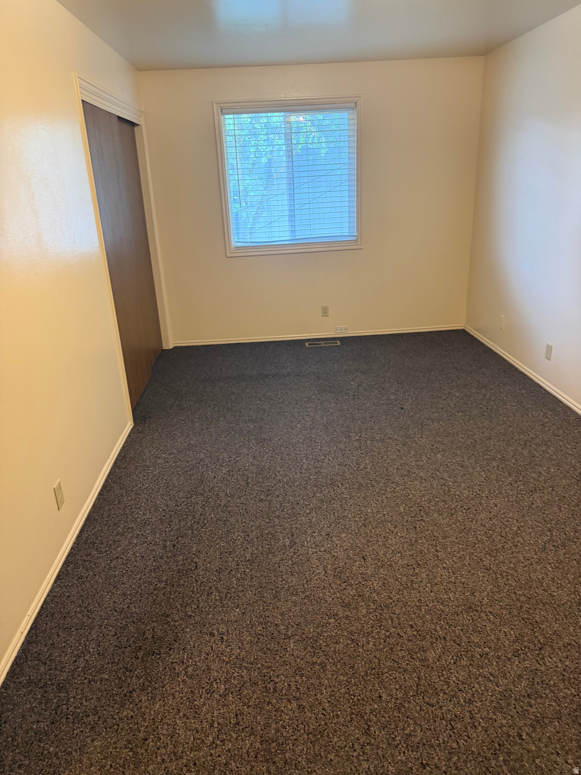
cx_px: 290
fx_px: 537
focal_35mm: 24
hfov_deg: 56.8
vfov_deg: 71.6
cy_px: 388
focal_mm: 6.76
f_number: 1.78
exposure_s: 1/60
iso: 400
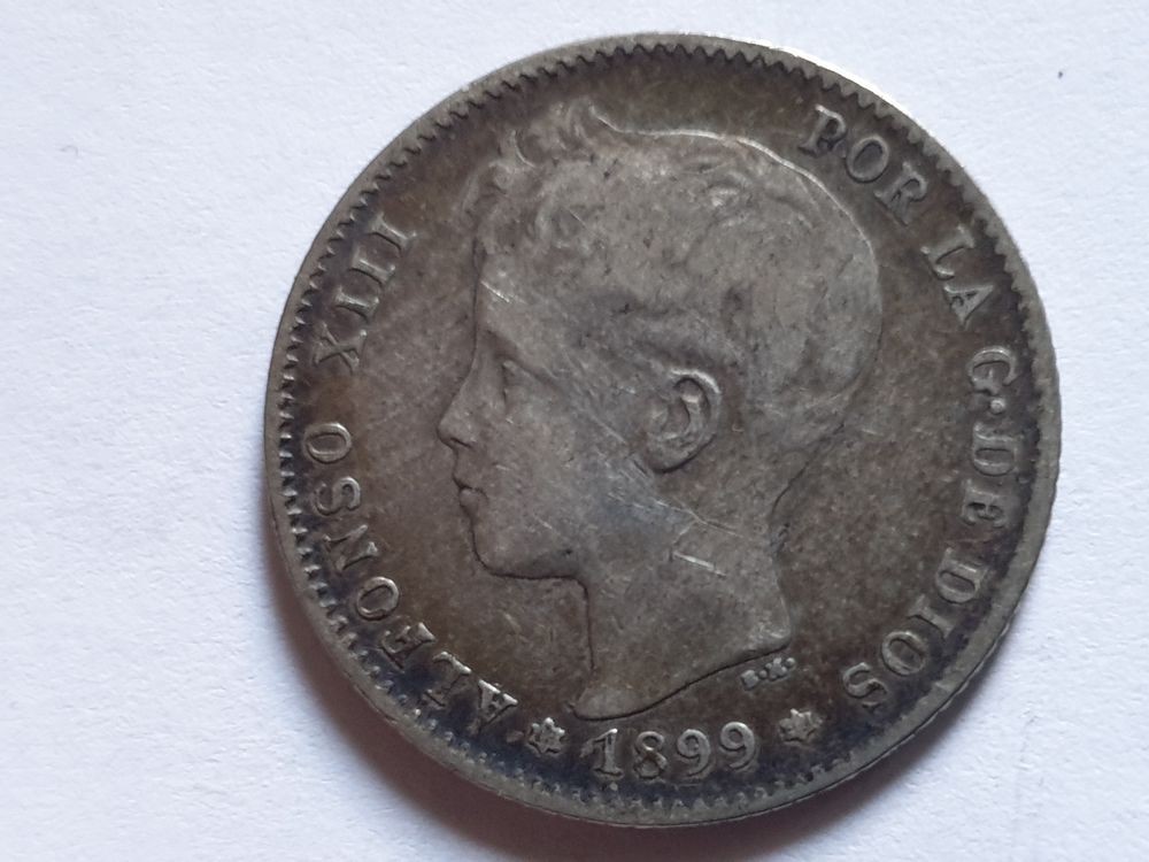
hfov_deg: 67.3
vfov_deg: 53.1
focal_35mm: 26
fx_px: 863
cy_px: 431
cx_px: 574
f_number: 1.5
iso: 250
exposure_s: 1/37
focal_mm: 4.3
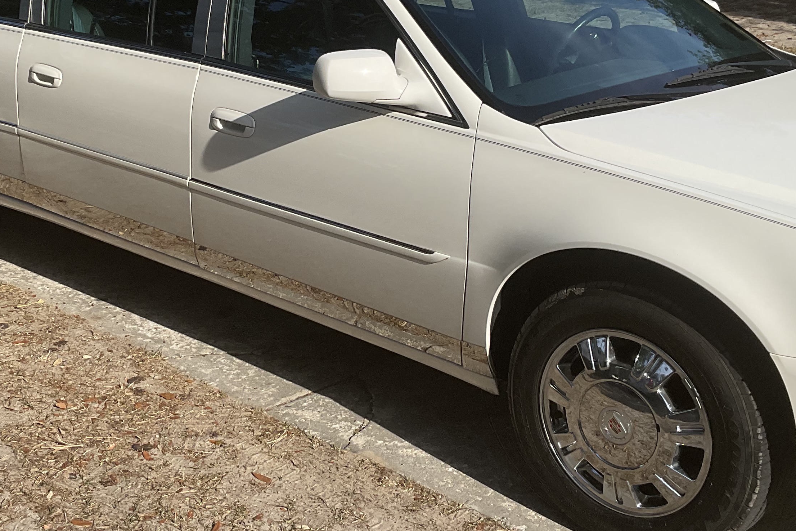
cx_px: 313
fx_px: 1216
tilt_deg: -16.8
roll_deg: +0.5
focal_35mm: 55
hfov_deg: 36.1
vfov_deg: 24.6
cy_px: 201
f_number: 1.8
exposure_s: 1/2058
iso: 16
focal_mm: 3
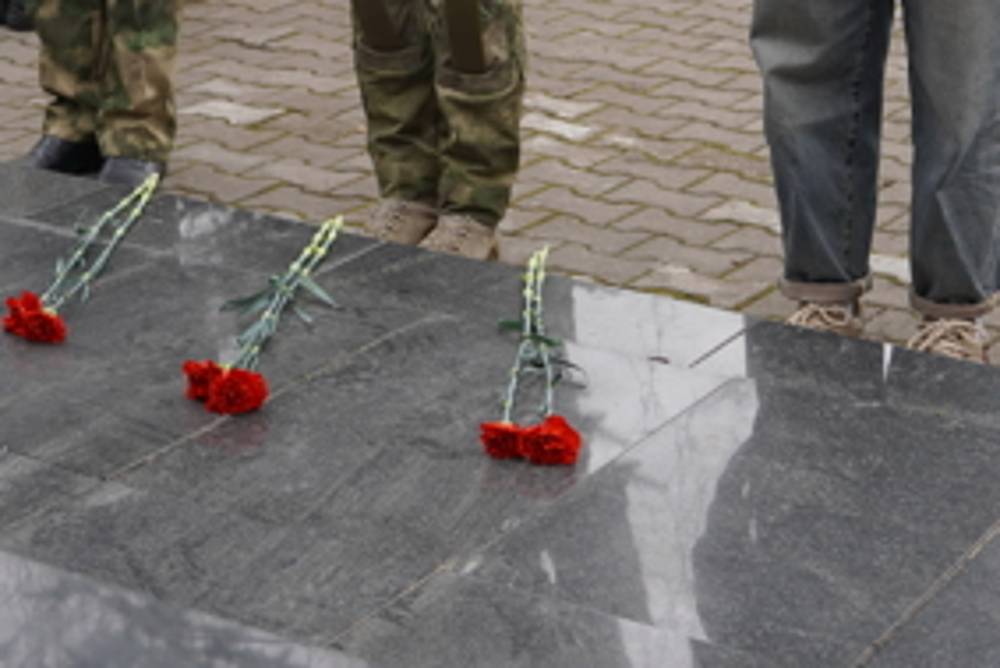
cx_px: 519
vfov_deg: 14.5
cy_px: -152
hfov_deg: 22.3
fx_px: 2538
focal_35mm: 91
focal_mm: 23
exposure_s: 1/250
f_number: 4
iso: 100
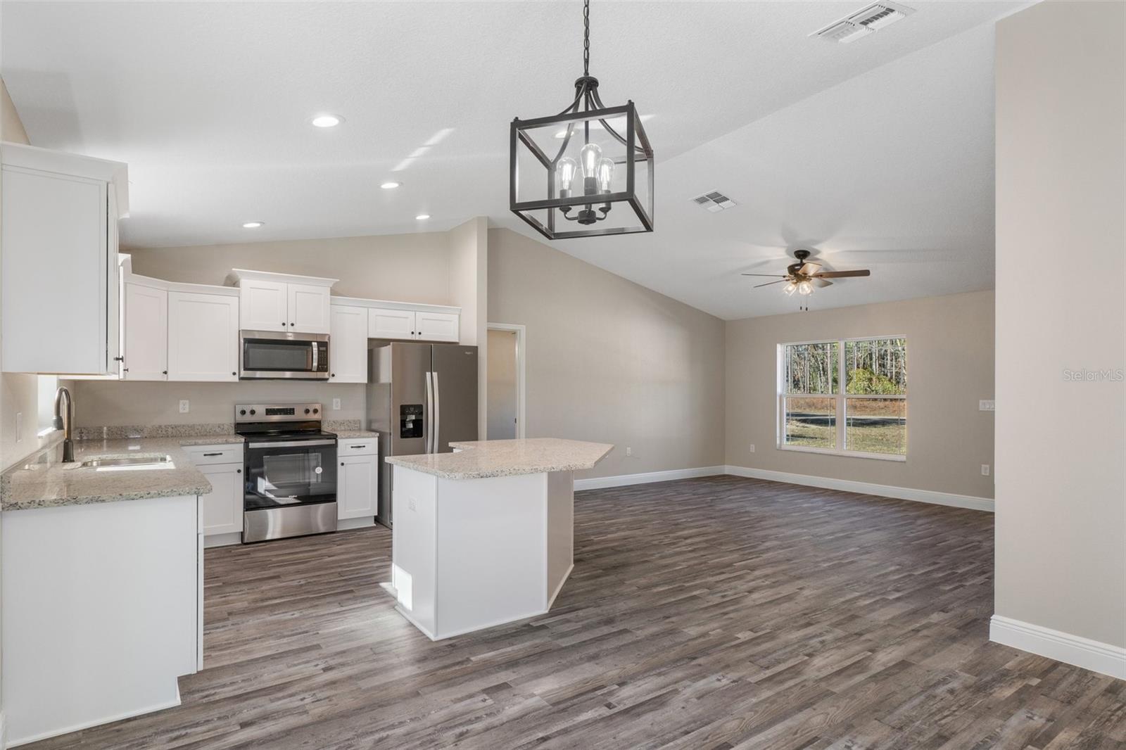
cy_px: 375
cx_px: 563
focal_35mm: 18
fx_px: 563
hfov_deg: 90.0
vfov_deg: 67.4
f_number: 8
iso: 320
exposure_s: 1/5
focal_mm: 12
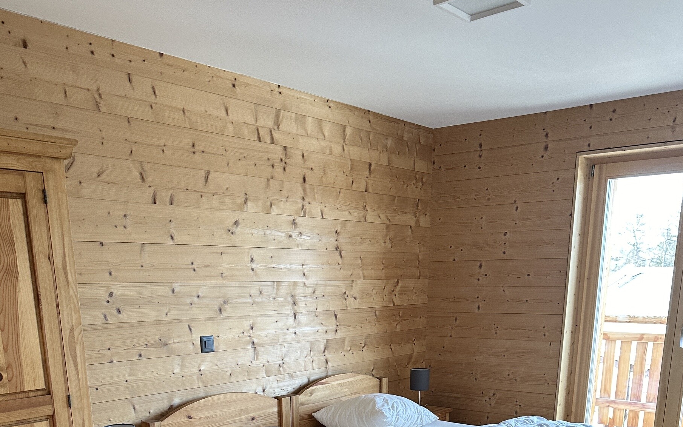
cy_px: 473
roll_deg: +0.4
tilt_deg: -13.5
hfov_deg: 54.0
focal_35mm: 36
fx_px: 670
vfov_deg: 31.3
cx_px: 331
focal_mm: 6.86
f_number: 1.78
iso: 200
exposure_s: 1/100
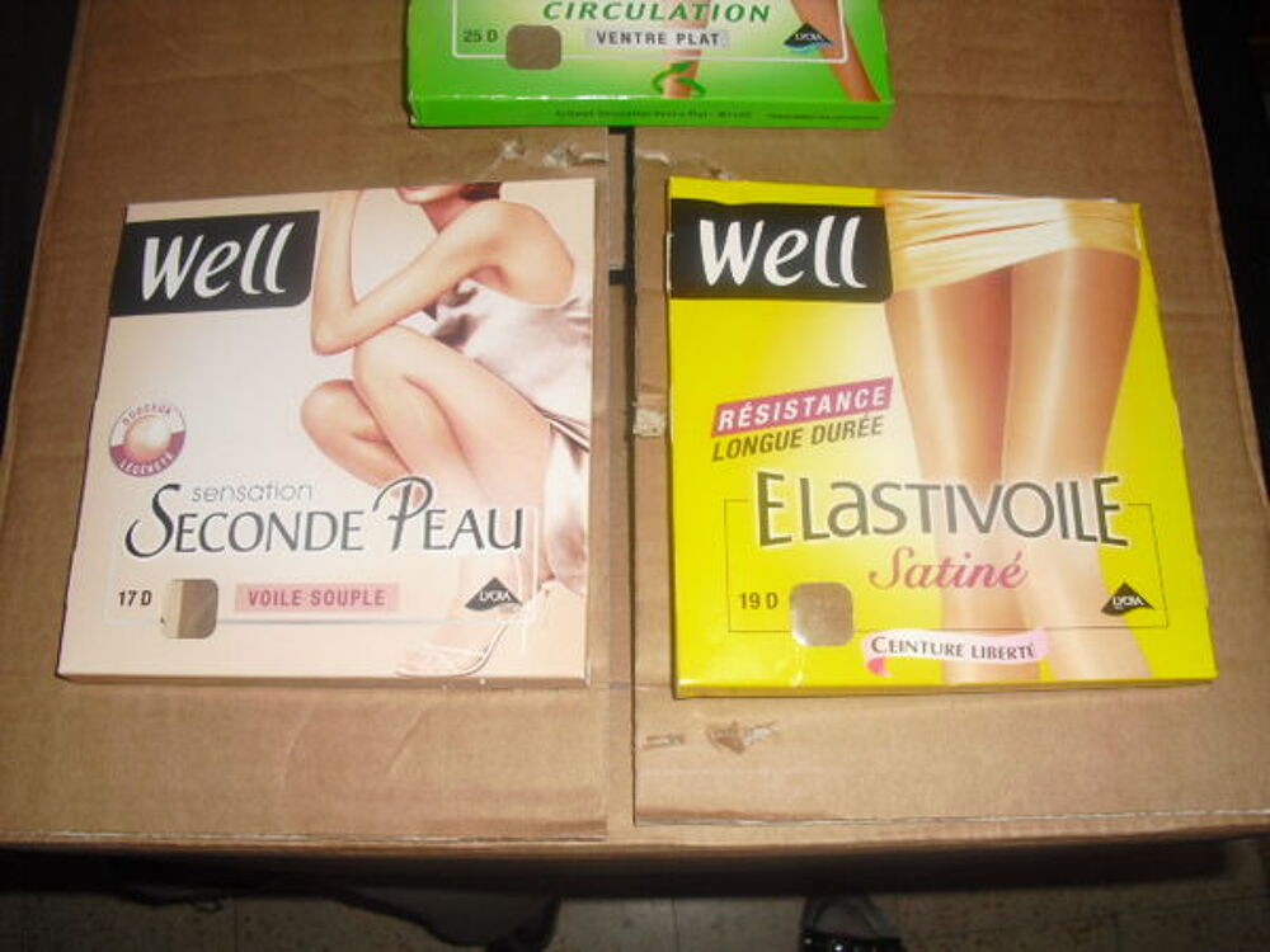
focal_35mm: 36
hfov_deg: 51.4
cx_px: 635
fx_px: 1321
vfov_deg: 39.7
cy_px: 476
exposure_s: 1/60
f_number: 3.1
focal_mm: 6.3
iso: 100
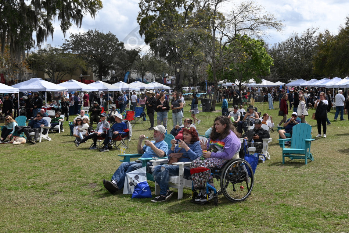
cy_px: 99
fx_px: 456
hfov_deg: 41.9
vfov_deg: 28.6
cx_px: 193
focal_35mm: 47
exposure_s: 1/400
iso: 100
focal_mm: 31
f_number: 7.1
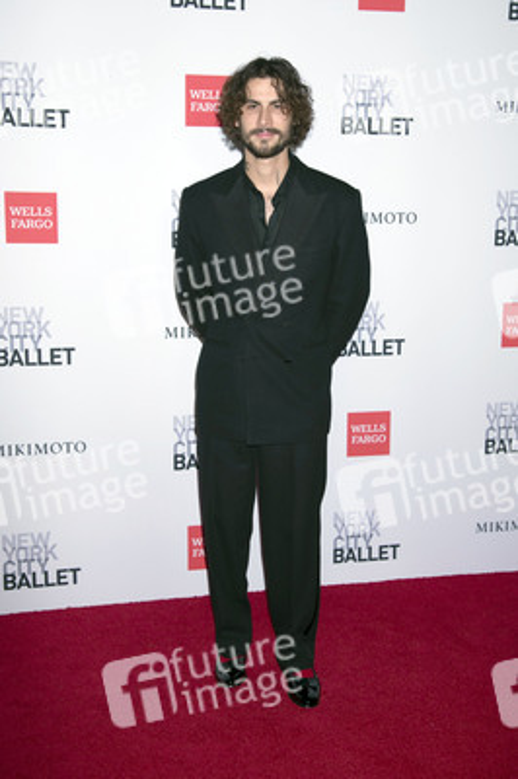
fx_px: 865
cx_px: 259
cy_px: 390
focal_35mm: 40
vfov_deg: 48.5
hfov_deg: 33.3
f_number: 5.6
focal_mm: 40
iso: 640
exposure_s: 1/200
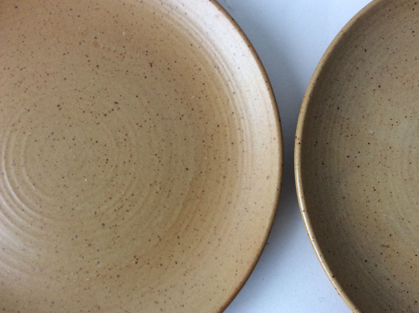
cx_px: 210
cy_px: 156
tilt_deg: -83.0
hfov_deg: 56.9
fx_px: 387
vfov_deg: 44.1
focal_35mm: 32
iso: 80
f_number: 2.4
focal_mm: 3.3
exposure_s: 1/24
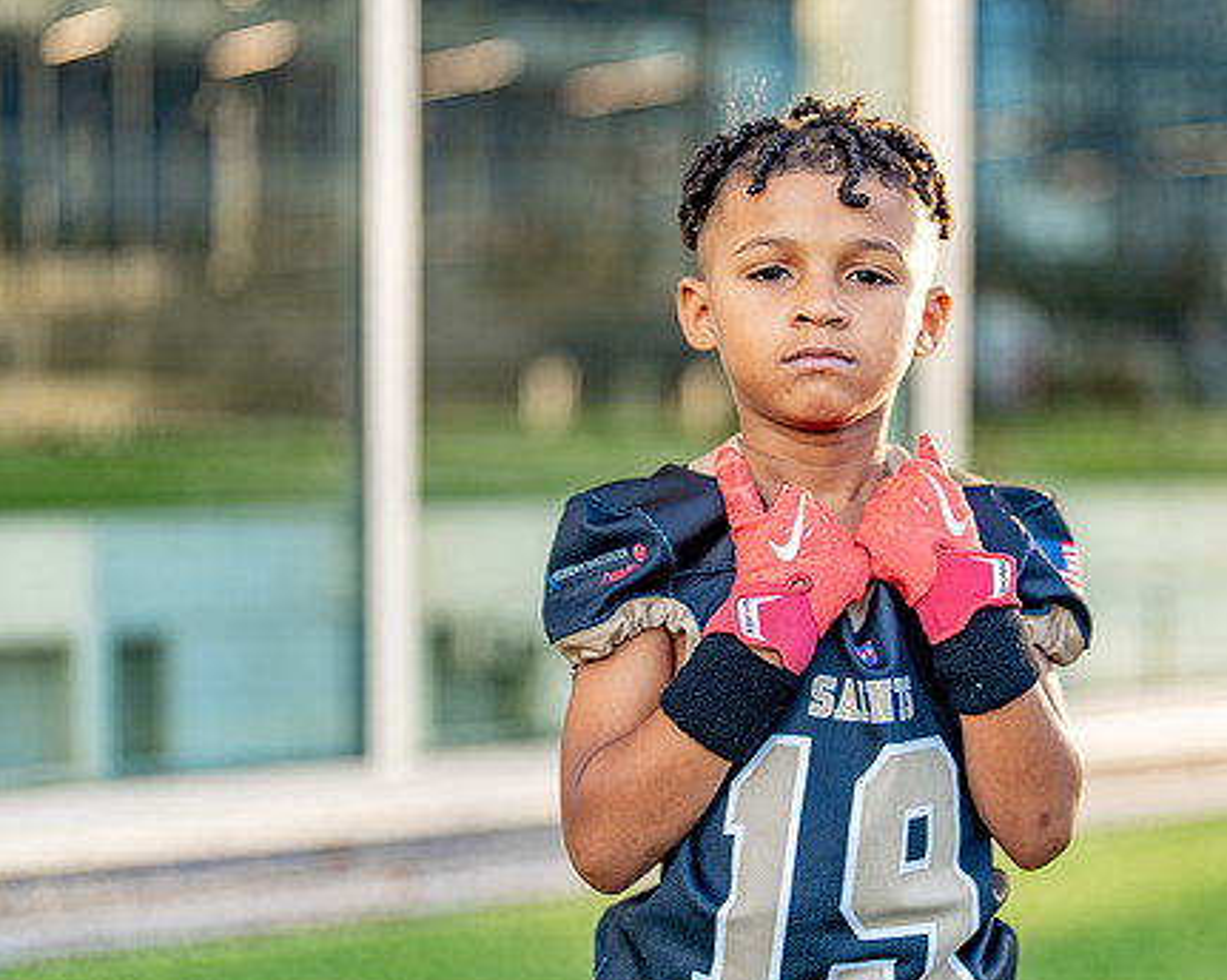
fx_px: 2540
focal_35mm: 70
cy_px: 534
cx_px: 826
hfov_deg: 27.0
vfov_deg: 21.8
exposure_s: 1/640
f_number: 1.2
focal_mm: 50
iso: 100
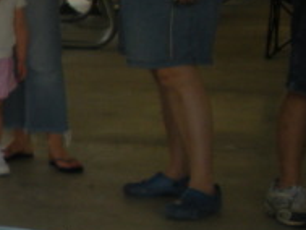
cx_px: -327
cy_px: 180
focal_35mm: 152
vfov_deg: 9.8
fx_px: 1345
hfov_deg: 11.5
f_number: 3.5
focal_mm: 6.3
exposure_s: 1/188
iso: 64
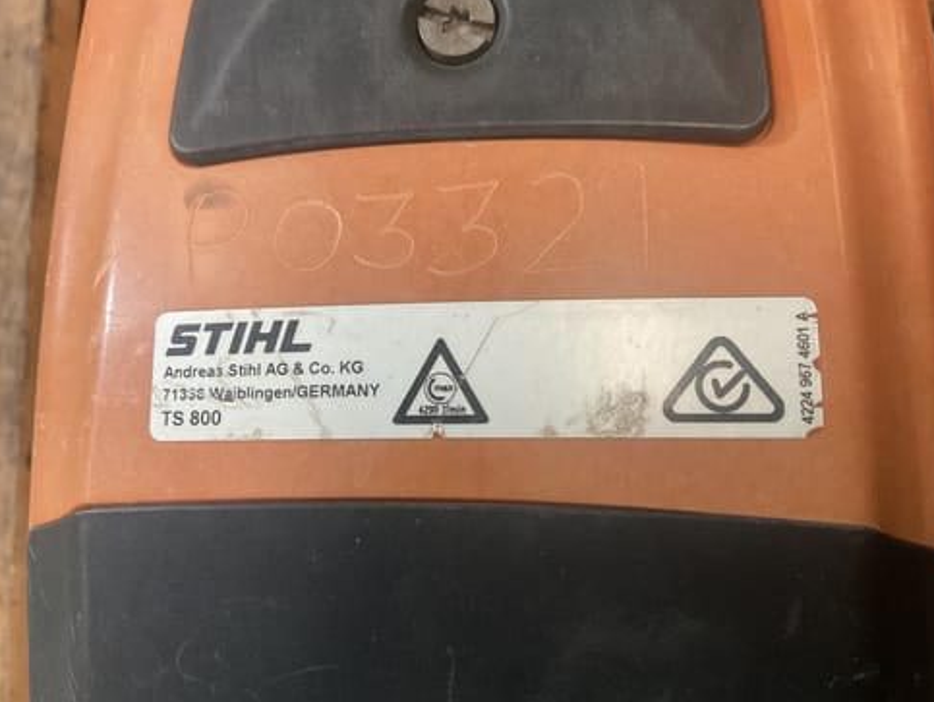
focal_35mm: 30
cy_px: 355
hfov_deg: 59.9
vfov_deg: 46.9
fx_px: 810
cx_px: 482
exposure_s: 1/60
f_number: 1.8
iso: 250
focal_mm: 3
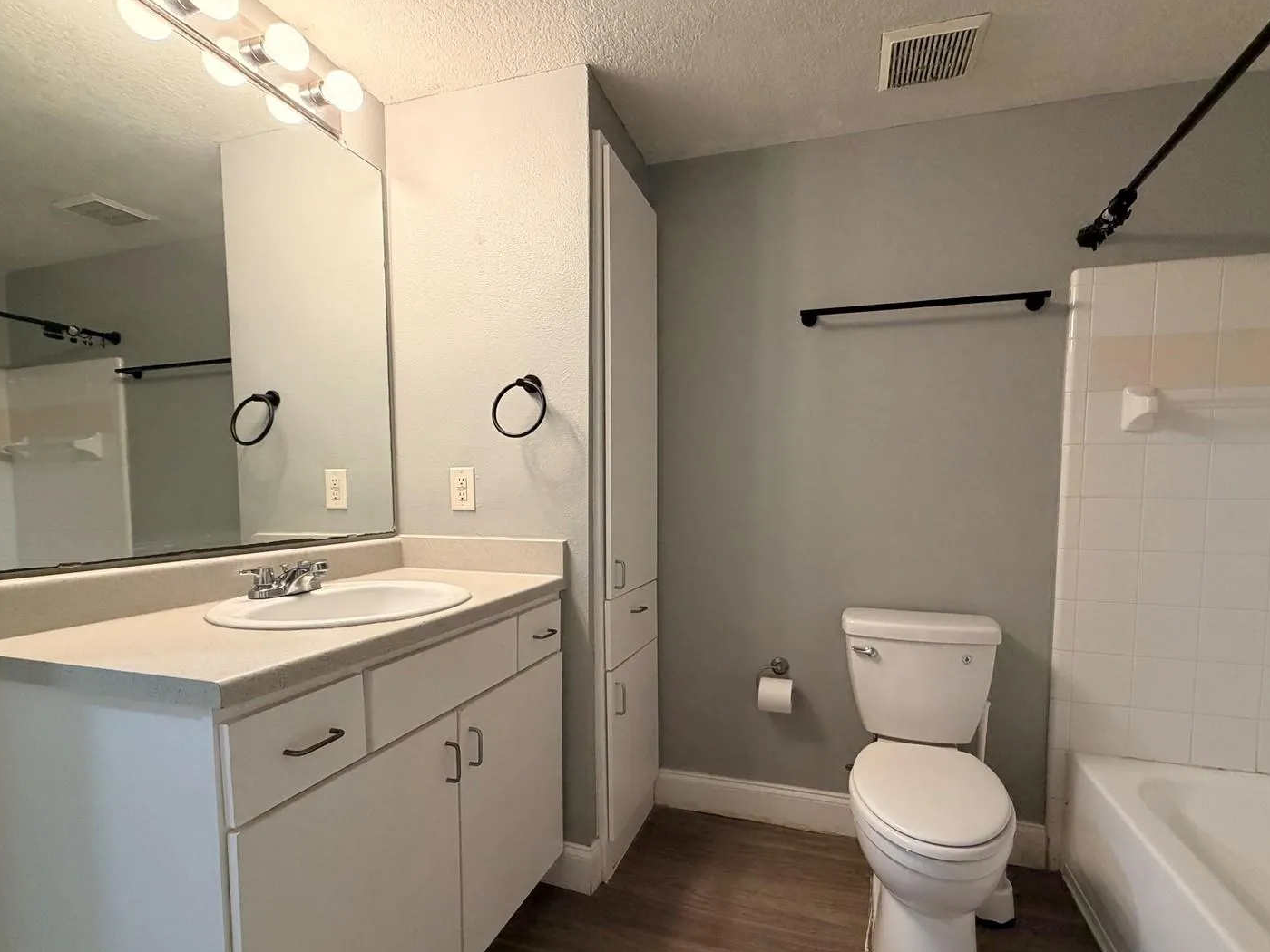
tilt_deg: -4.1
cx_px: 687
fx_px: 587
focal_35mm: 16
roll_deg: -0.1
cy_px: 526
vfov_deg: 77.9
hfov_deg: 94.3
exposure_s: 1/60
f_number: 2.2
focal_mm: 2.22
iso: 250
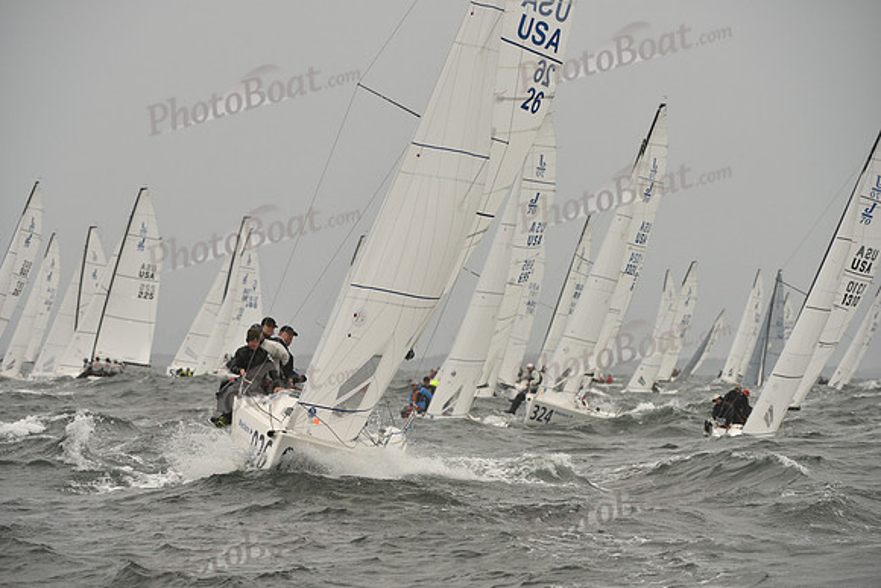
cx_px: 440
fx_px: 6854
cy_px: 294
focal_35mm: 280
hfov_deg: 7.4
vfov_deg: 4.9
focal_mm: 280
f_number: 8
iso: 400
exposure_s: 1/1250
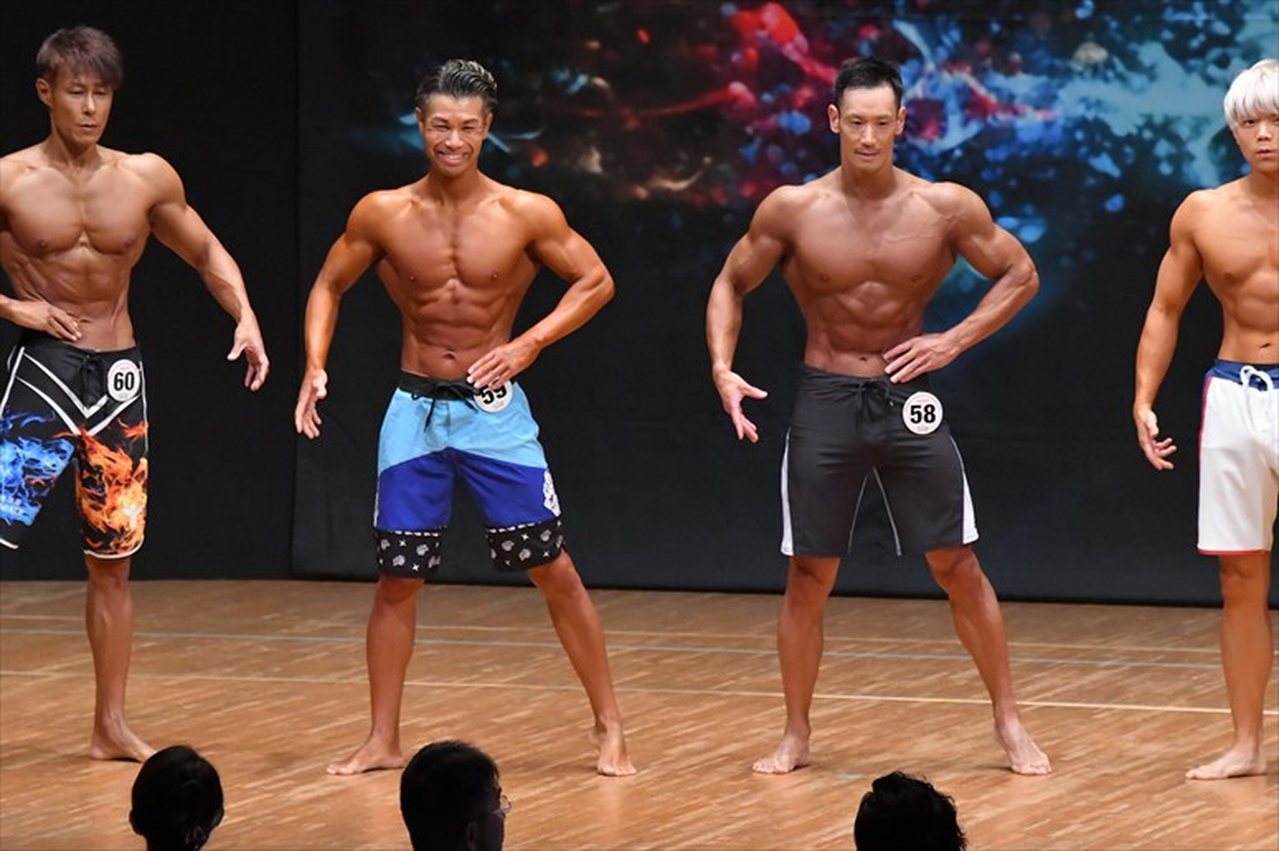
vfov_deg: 5.1
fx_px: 9588
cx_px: 640
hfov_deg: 7.6
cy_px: 426
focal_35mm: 270
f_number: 5.6
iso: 8000
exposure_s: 1/400
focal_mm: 180
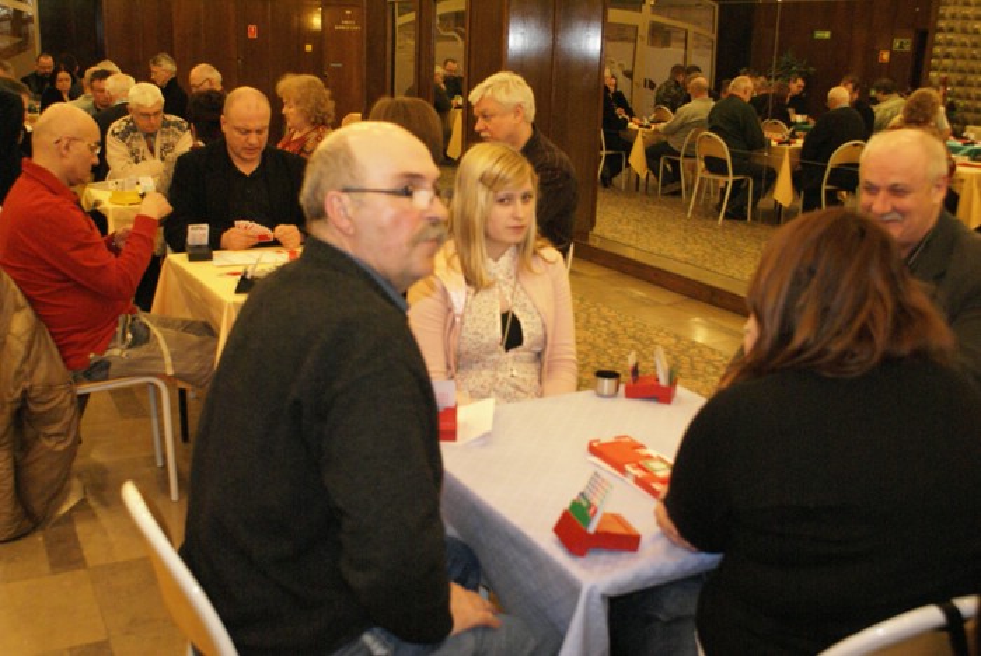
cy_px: 328
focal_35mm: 36
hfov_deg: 53.1
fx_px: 982
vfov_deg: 36.9
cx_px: 490
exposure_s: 1/25
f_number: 4.5
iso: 1600
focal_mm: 24
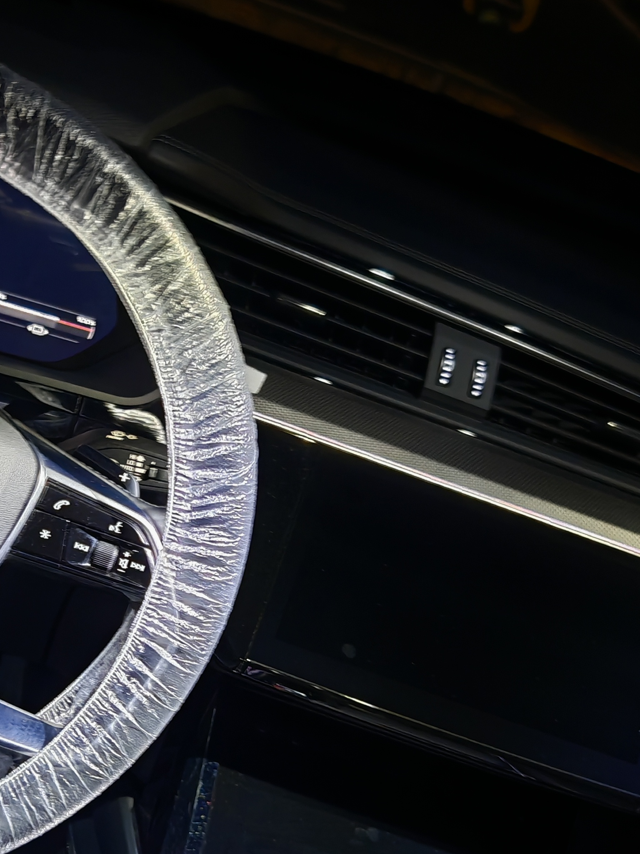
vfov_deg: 35.4
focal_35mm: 54
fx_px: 1331
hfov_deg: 26.7
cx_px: 167
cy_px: 528
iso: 320
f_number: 1.4
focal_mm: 6.83
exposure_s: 1/17
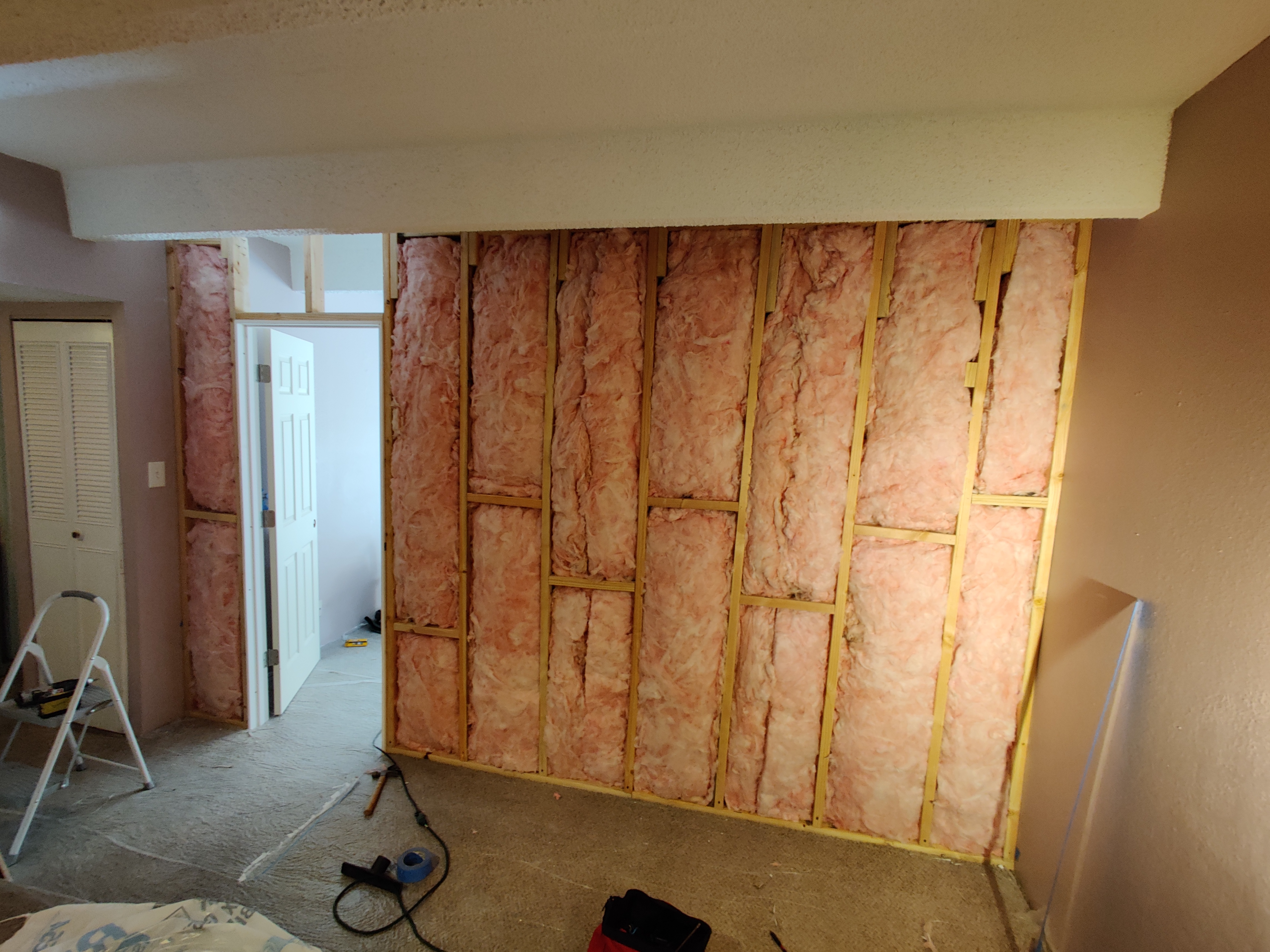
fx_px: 477
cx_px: 635
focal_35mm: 13
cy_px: 476
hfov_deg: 106.2
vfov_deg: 89.9
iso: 400
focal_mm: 2.25
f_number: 2.2
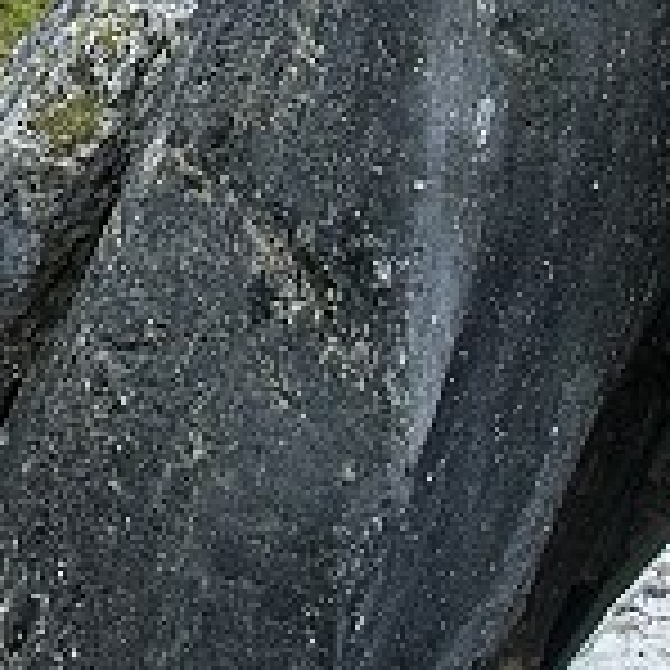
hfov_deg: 9.6
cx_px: -94
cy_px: -778
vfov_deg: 9.0
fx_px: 3964
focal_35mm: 181
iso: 500
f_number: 14
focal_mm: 31
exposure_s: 2.5
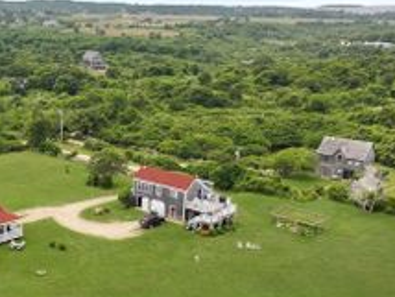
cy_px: 235
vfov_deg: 25.7
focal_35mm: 56
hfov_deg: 32.7
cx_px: 44
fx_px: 640
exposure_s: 1/1600
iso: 100
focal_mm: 12.29
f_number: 2.8
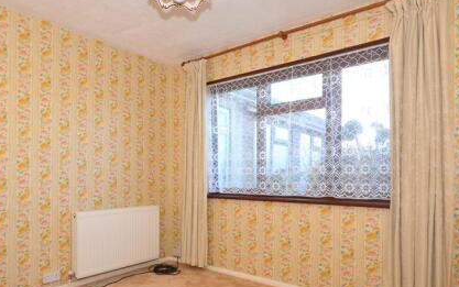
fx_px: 300
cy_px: 172
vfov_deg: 50.8
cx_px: 192
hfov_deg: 74.2
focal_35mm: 24
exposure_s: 1/8
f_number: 9
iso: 200
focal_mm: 10
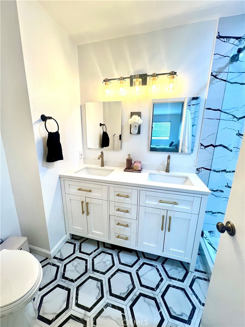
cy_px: 164
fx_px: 123
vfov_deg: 106.2
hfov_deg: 89.9
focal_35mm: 13
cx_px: 122
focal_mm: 1.57
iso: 125
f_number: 1.8
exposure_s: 1/120
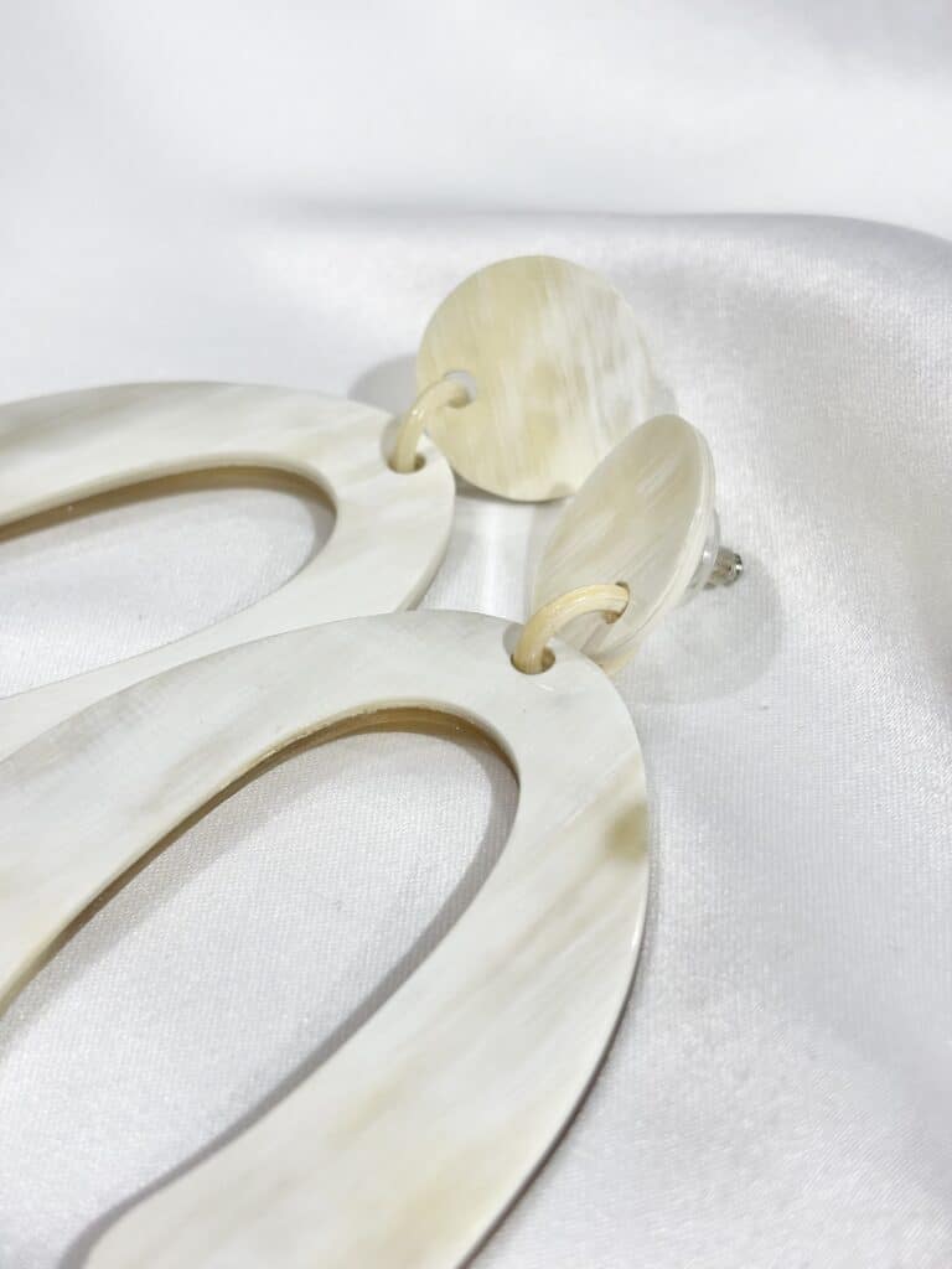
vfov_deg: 36.8
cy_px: 634
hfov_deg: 28.0
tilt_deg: -41.5
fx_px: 1907
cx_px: 476
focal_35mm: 52
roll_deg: +7.6
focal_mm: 5.96
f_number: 1.6
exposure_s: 1/330
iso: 32
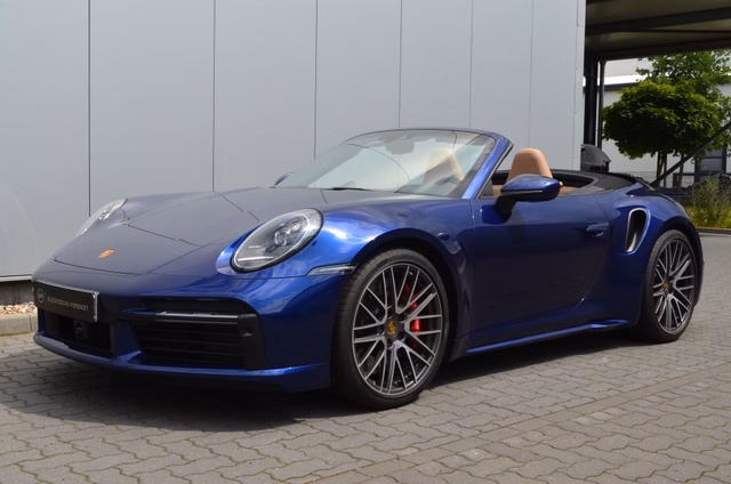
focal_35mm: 42
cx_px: 366
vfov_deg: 31.8
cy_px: 242
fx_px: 851
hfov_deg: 46.5
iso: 200
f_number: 11
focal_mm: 28
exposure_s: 1/125
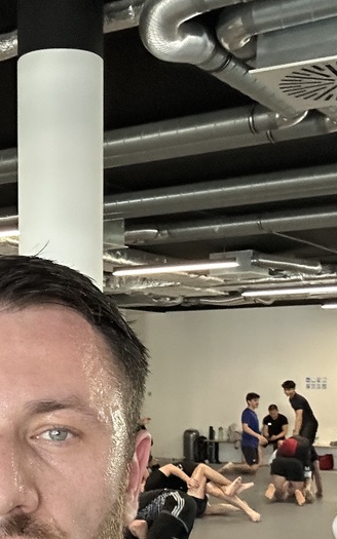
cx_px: 31
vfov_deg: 32.4
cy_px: 393
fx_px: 911
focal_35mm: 62
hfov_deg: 20.5
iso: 250
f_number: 1.9
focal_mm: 2.69
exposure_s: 1/60
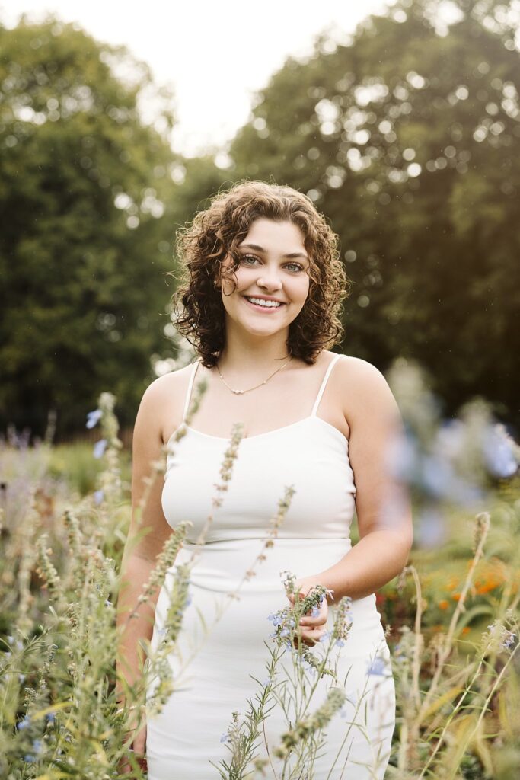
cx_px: 260
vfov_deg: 28.8
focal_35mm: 70
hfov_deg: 19.5
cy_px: 390
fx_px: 1516
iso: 400
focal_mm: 70
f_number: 4
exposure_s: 1/640
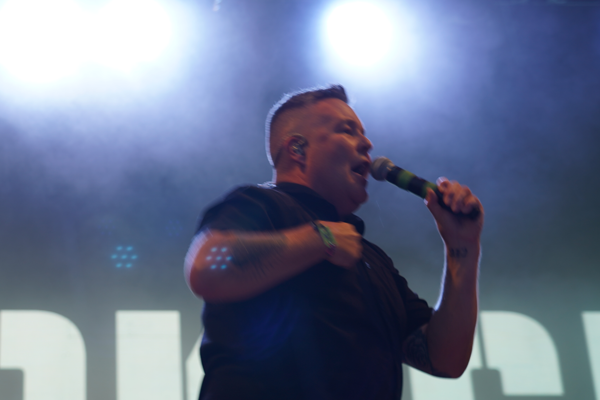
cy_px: 136
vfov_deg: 14.8
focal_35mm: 92
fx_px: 1533
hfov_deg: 21.9
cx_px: 124
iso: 100
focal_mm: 52
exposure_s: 1/60
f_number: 4
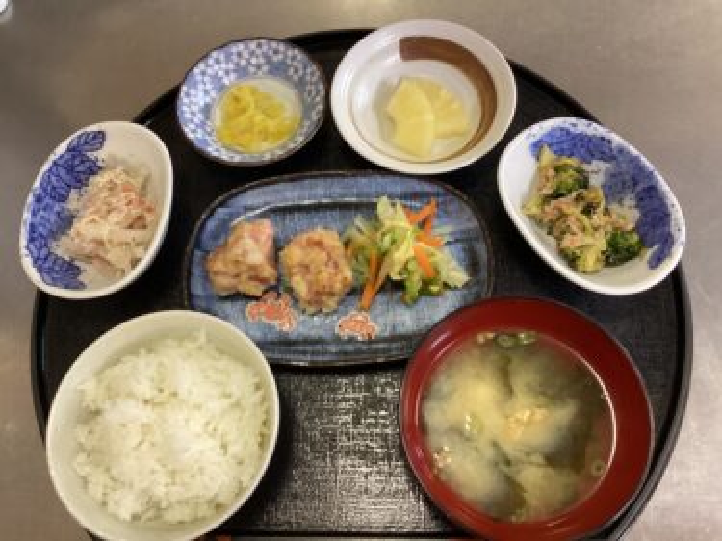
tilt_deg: -70.2
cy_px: 270
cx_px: 361
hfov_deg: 58.4
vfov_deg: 45.4
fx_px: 646
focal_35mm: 31
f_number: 2.4
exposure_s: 1/40
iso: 250
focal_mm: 3.3
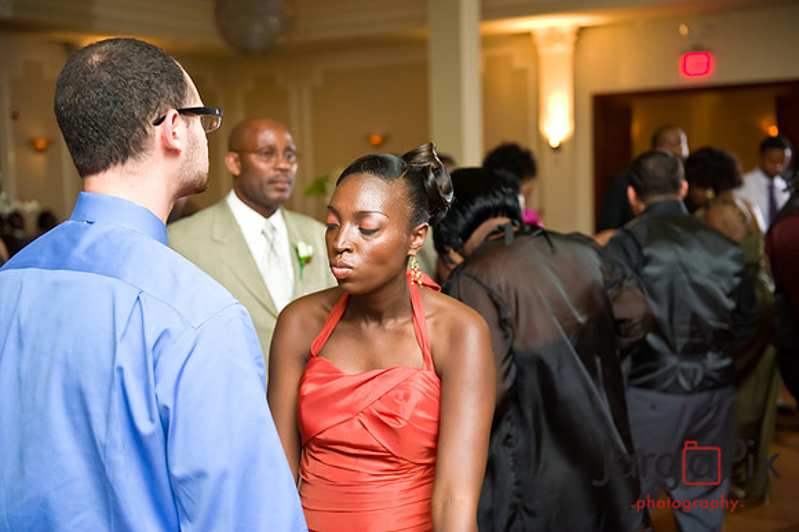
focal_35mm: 50
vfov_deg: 27.0
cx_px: 400
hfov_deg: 39.6
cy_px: 266
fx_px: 1109
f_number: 3.2
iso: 3200
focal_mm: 50
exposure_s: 1/125
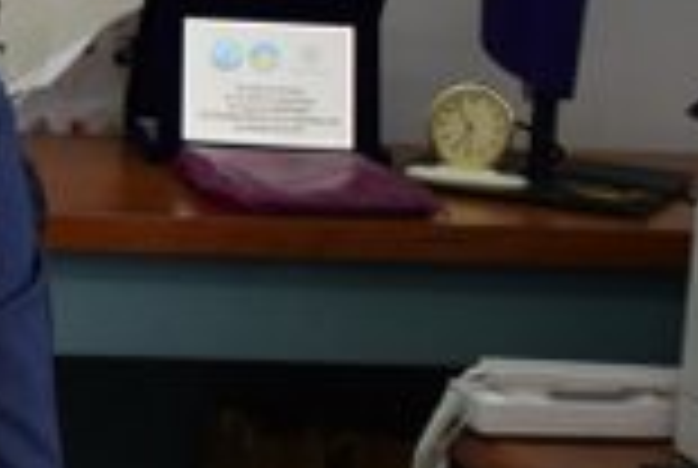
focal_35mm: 167
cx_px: -757
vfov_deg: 8.2
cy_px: 0
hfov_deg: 11.0
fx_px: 3244
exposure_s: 1/60
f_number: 4
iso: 500
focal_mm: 24
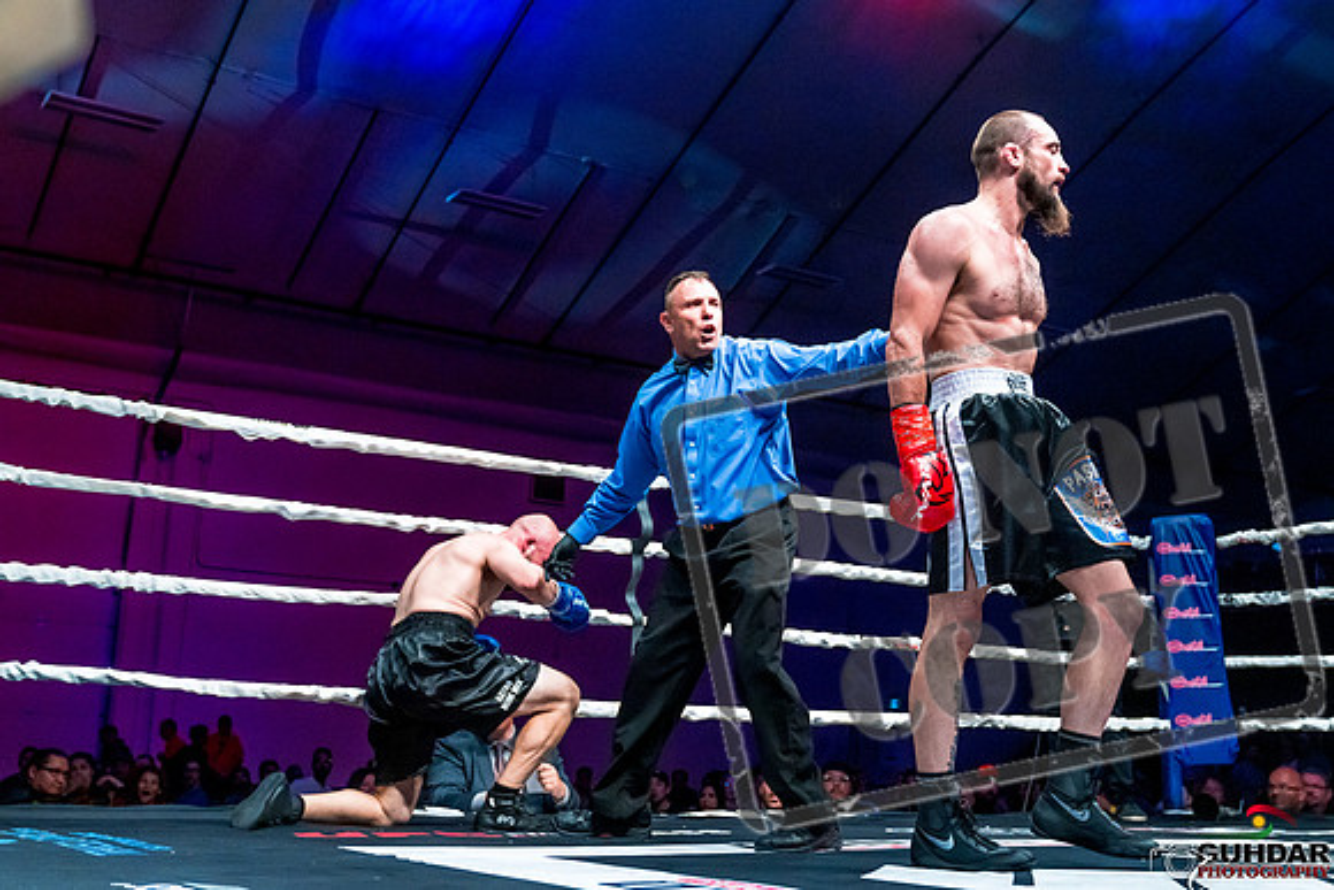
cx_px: 667
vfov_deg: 32.4
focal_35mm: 41
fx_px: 1530
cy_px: 445
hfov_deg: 47.1
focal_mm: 38
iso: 4000
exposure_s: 1/1000
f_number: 4
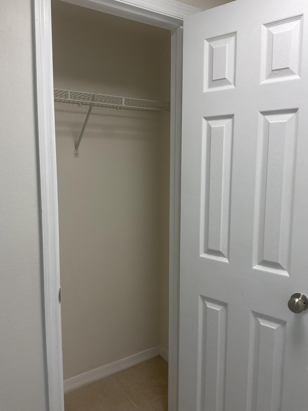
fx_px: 344
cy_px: 206
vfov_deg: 61.7
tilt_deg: -7.3
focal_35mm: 29
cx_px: 154
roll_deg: +0.2
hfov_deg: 48.2
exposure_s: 1/120
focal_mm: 3
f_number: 1.8
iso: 50
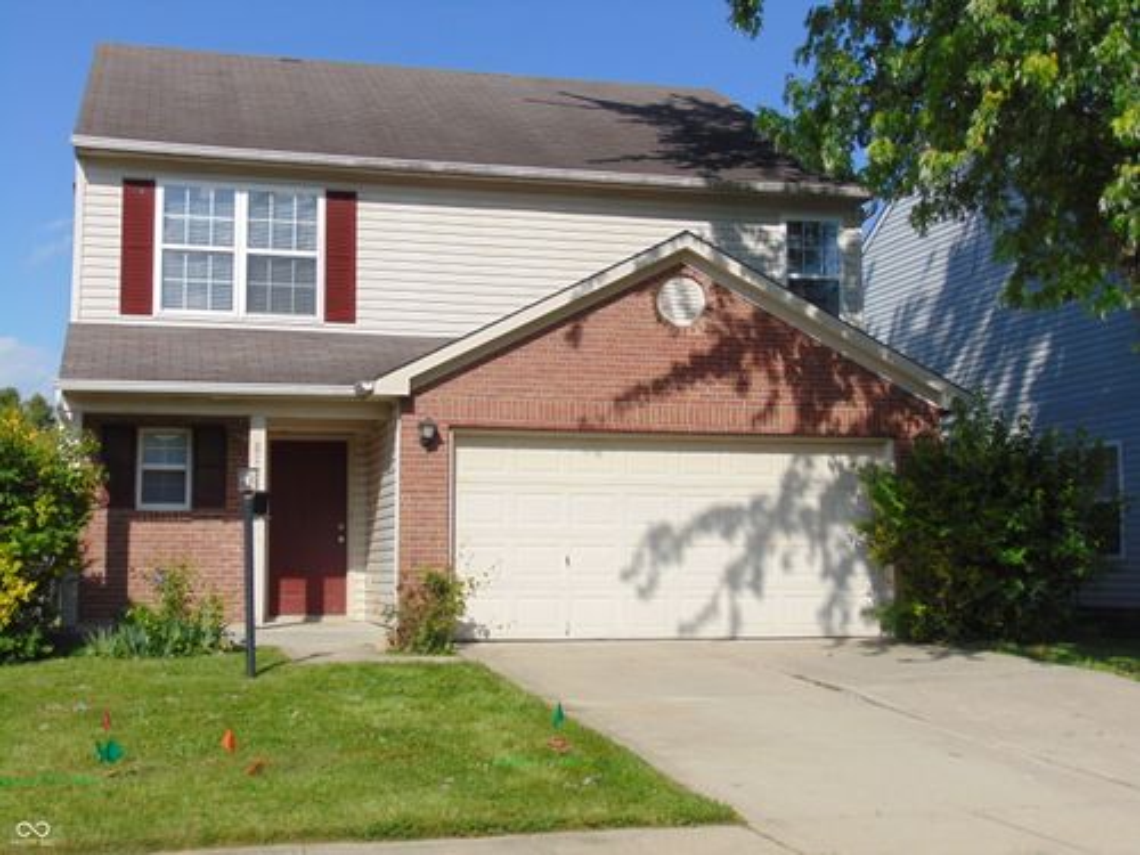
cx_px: 570
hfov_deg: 38.2
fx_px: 1647
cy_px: 428
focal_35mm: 50
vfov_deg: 29.1
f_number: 9
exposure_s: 1/250
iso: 80
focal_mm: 9
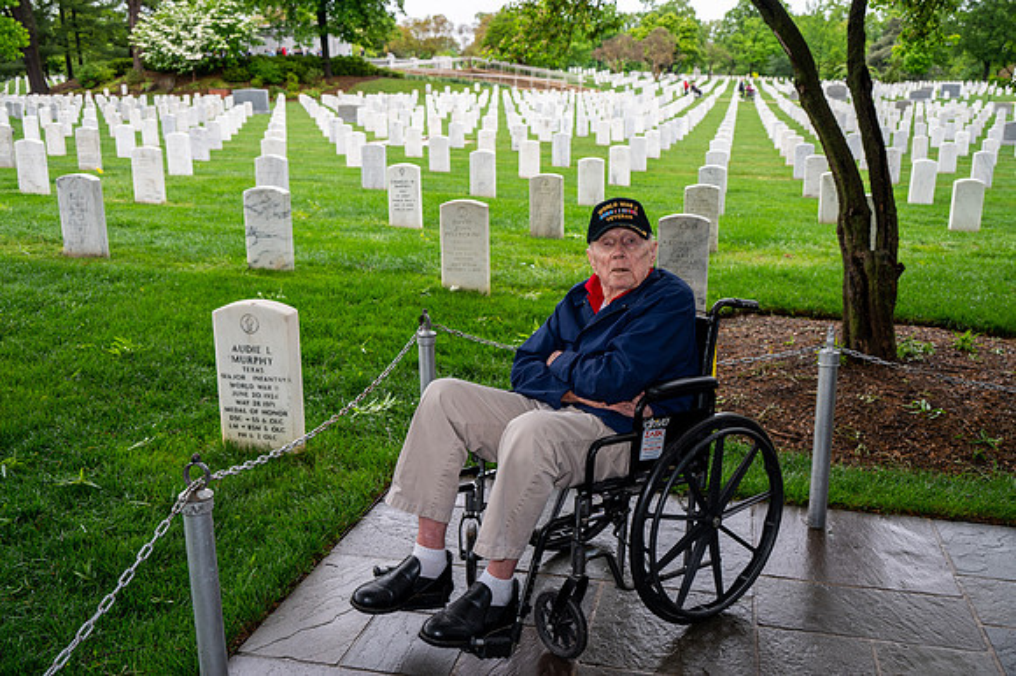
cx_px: 508
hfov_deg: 56.5
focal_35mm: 34
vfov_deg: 39.4
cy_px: 338
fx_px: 945
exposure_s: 1/100
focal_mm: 33.5
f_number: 6.3
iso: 320
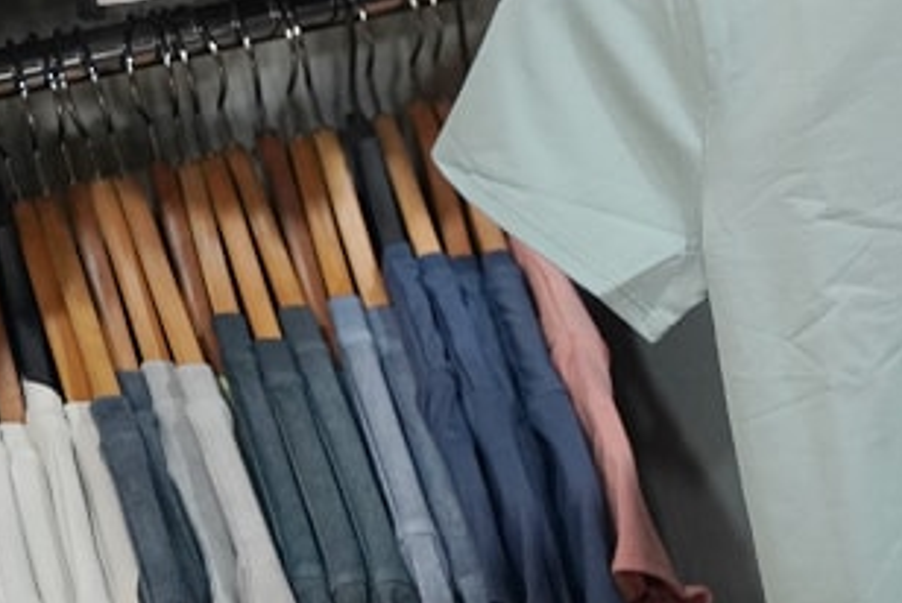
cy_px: -3
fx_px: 2734
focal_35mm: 109
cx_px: 1646
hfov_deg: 15.8
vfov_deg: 12.4
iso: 1600
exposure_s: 1/160
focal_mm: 28
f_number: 2.8
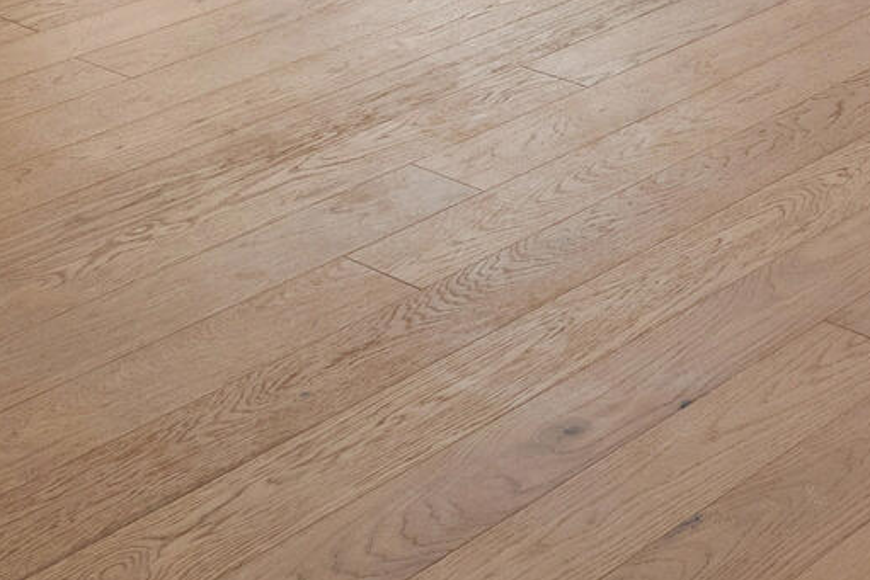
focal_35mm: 88
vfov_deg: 12.3
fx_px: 2127
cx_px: 848
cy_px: -823
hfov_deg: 22.3
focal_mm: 10
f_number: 8
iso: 100
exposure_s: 1/2
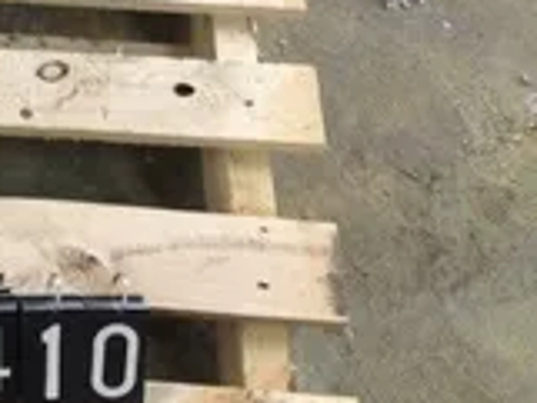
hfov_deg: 20.9
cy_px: -3
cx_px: -117
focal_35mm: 87
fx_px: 1351
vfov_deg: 16.6
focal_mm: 4.28
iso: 200
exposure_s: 1/20
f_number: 2.4
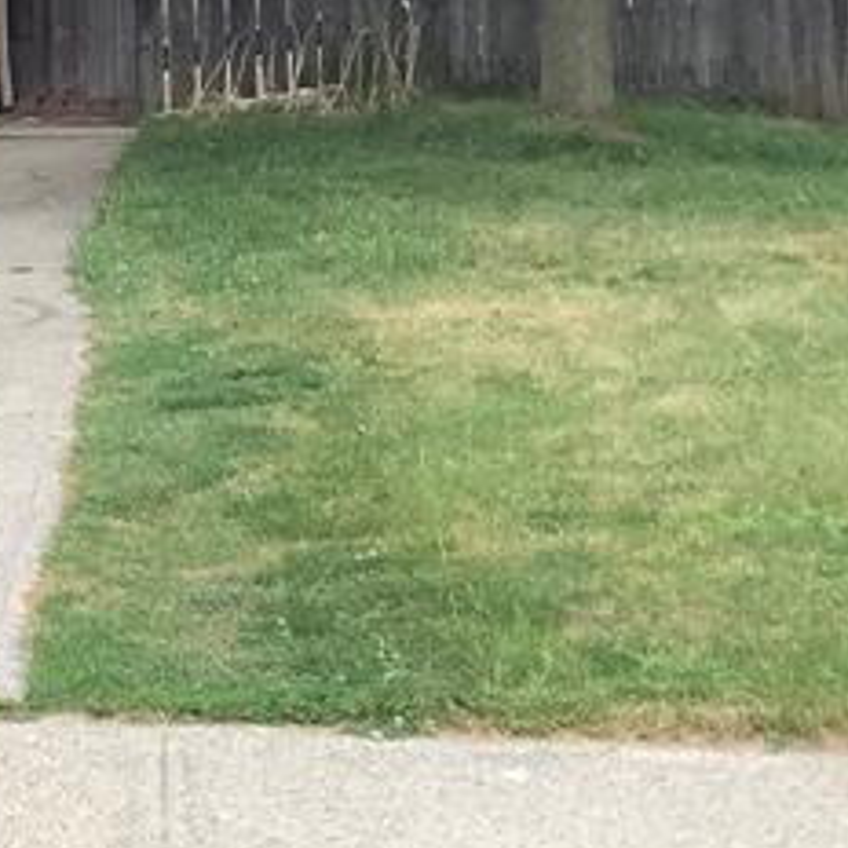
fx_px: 3354
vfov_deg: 14.2
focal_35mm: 121
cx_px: -640
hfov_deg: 13.1
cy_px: 26
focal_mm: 3.3
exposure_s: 1/162
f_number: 2.4
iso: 25
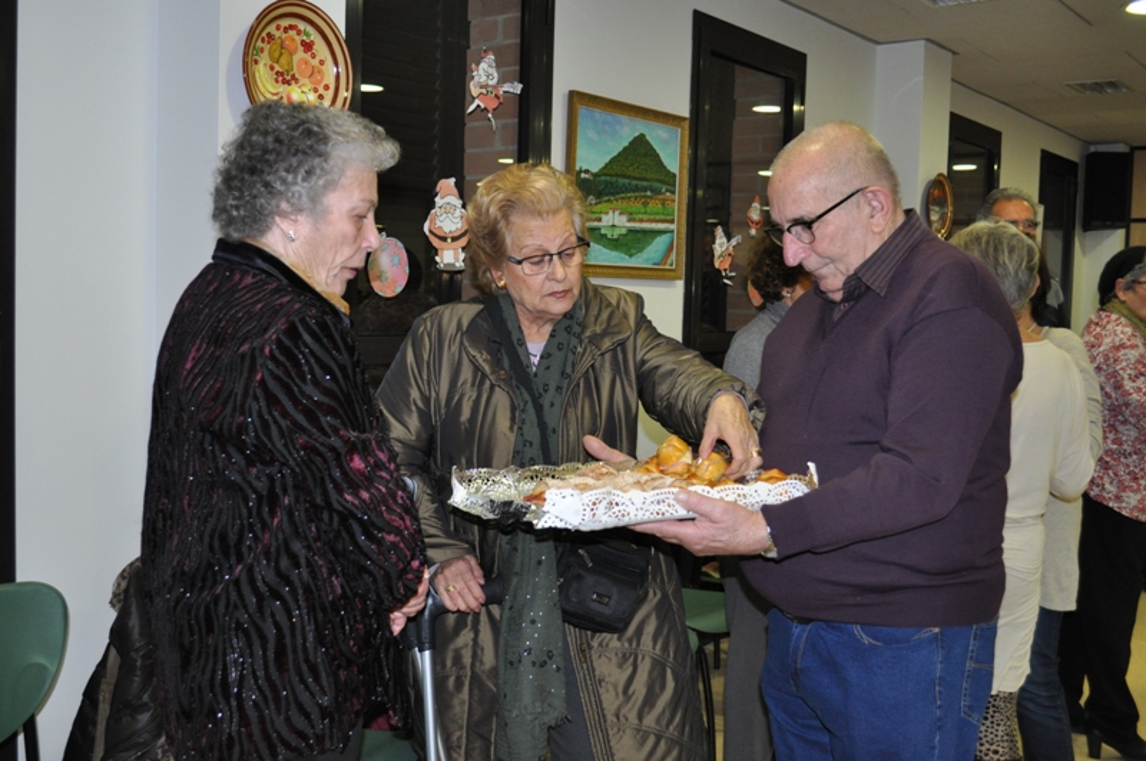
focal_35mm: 39
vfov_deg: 34.1
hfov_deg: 49.6
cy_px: 380
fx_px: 1240
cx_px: 573
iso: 800
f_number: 4.2
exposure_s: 1/60
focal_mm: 26
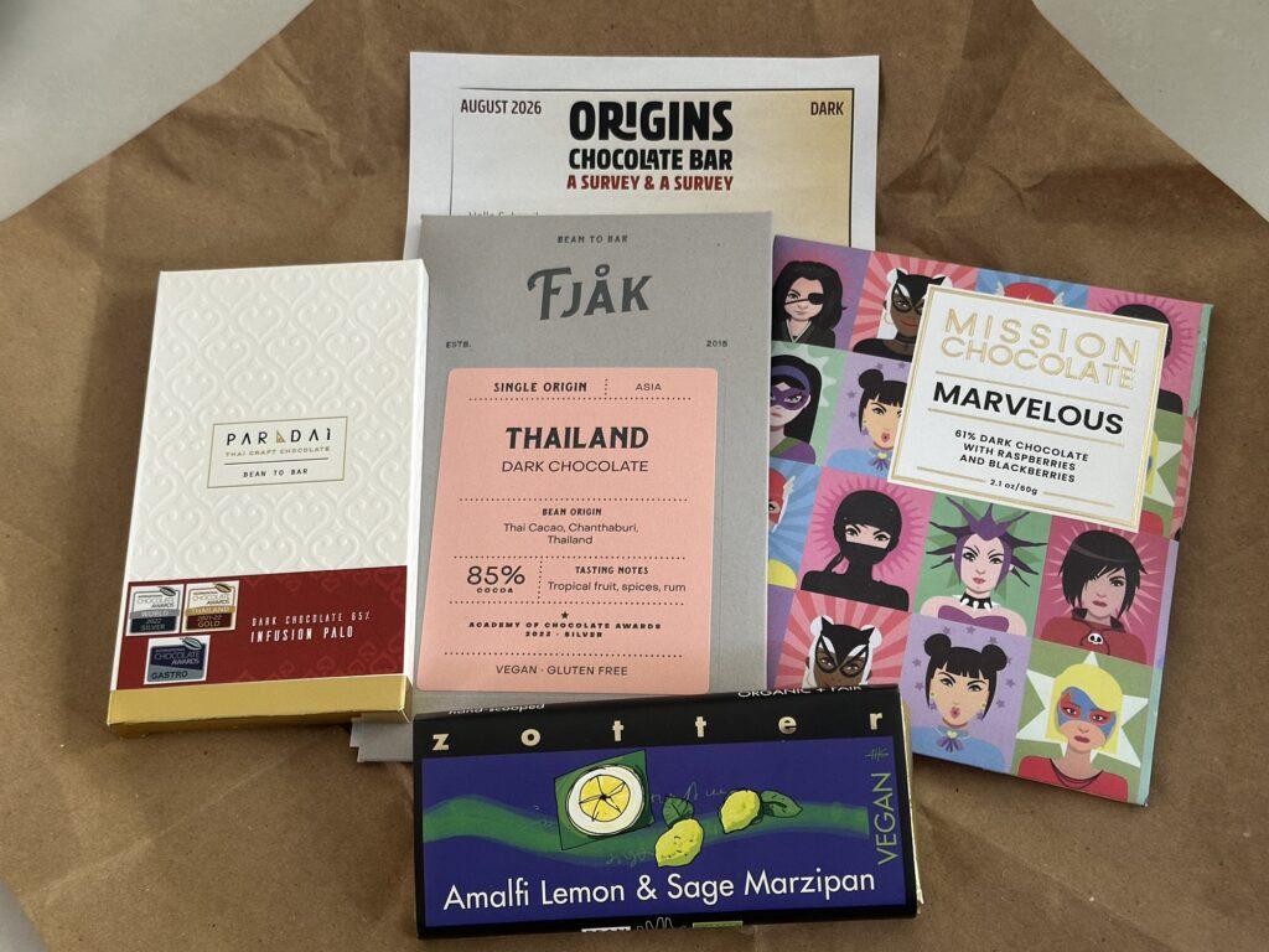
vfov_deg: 30.3
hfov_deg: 39.7
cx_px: 634
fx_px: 1760
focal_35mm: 48
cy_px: 476
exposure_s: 1/60
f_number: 1.78
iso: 200
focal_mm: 6.86
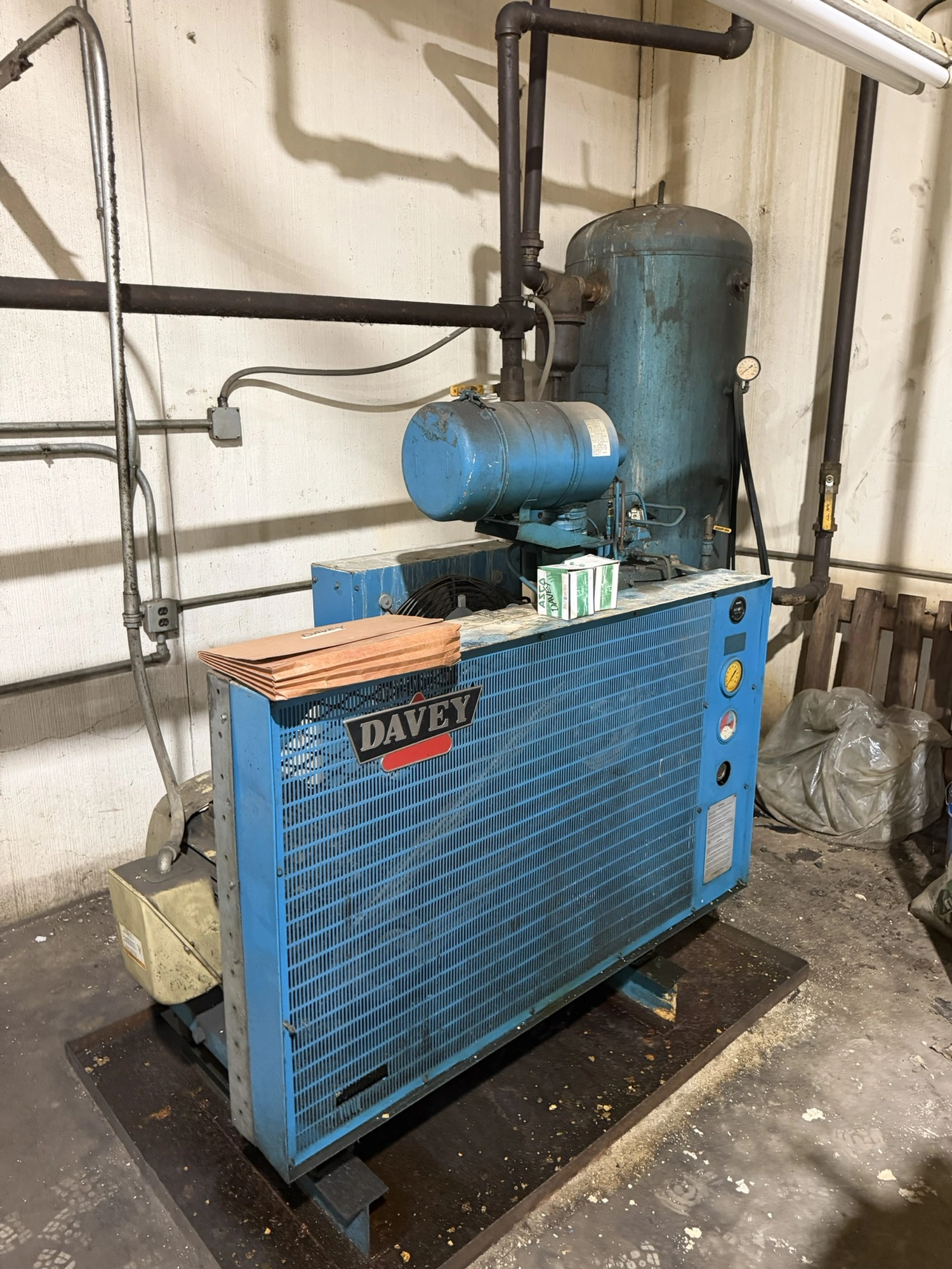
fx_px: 880
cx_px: 476
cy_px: 634
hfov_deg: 56.8
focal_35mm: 24
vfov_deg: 71.6
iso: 640
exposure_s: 1/60
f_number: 1.78
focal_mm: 6.76
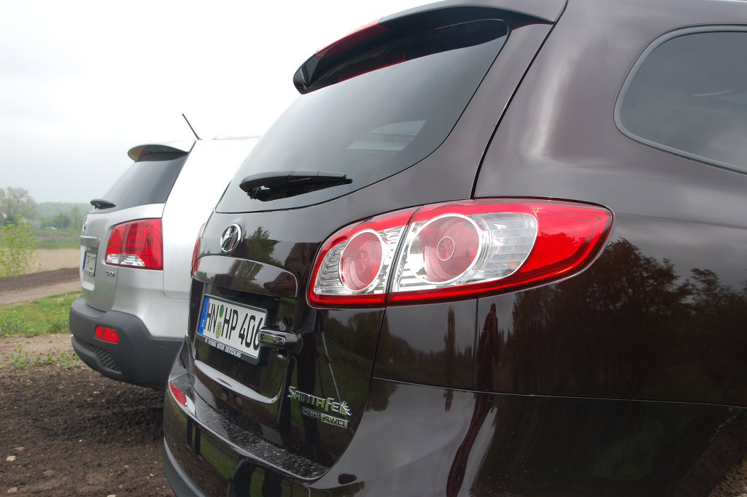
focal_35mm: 45
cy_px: 248
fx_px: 933
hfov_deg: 43.6
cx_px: 374
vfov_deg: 29.8
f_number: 8
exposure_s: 1/250
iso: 200
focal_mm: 30
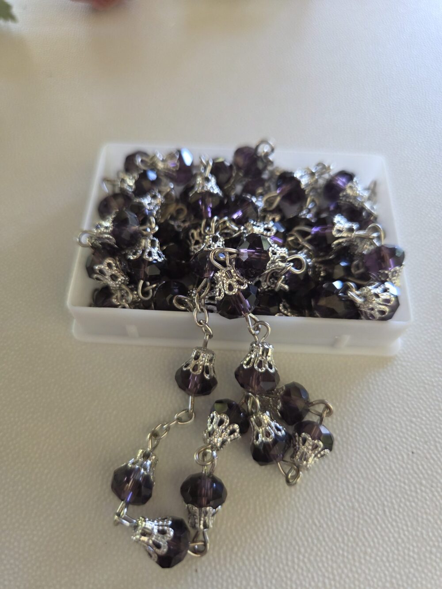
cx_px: 221
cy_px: 294
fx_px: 392
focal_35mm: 23
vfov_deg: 73.9
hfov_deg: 58.9
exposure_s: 1/100
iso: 125
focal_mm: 5.4
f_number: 1.8
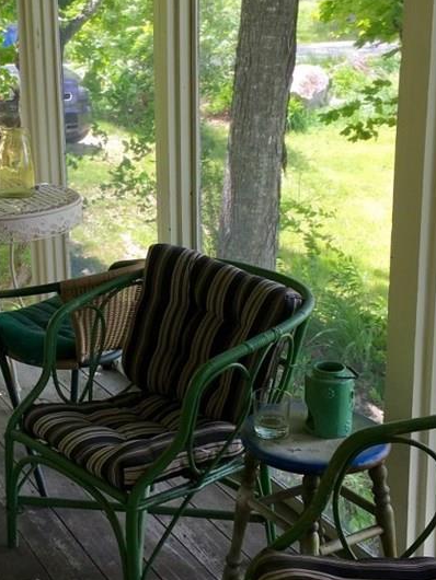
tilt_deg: -15.7
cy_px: 275
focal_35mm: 56
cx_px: 66
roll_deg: +2.6
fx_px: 940
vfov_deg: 34.3
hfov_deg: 25.5
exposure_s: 1/126
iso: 25
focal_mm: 4.15
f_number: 2.2
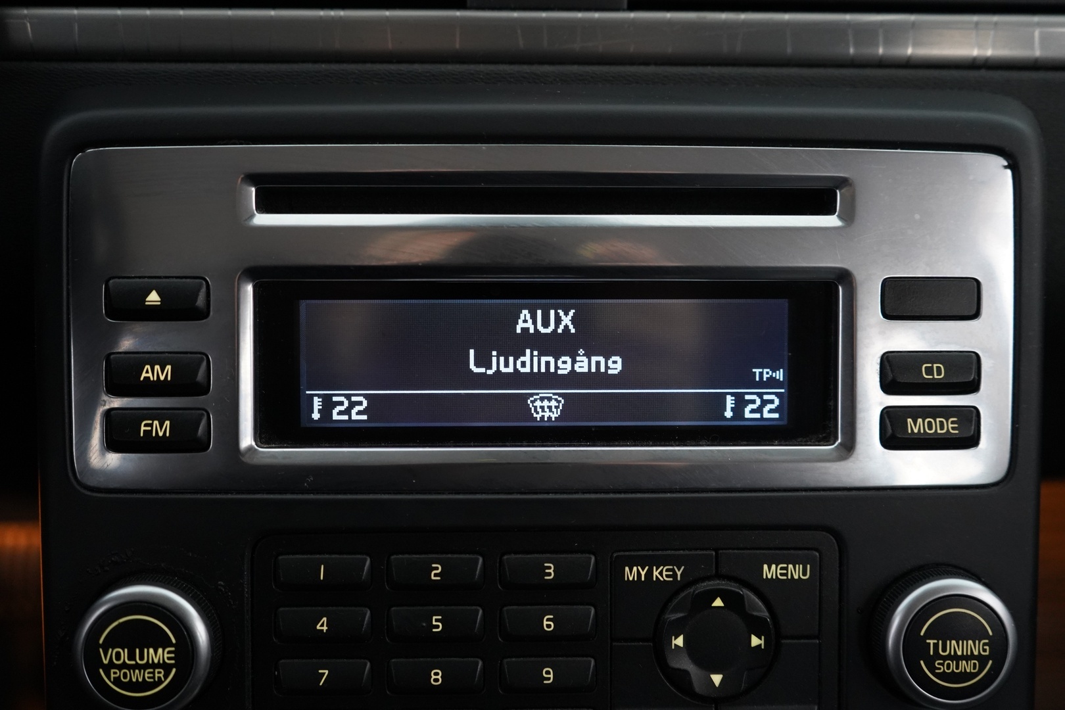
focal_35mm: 34
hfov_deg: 55.8
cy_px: 355
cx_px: 532
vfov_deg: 38.9
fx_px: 1006
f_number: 4
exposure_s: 1/40
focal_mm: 34
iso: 3200
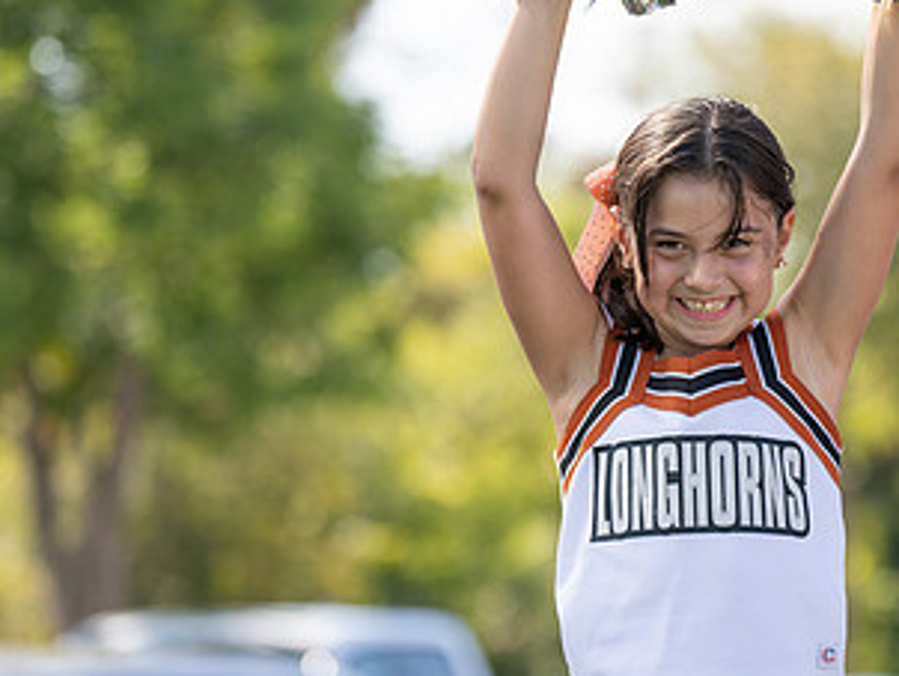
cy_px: 277
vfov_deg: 6.1
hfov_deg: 8.1
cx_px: 691
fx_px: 6342
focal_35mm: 244
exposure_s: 1/1000
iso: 160
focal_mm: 122
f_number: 2.8
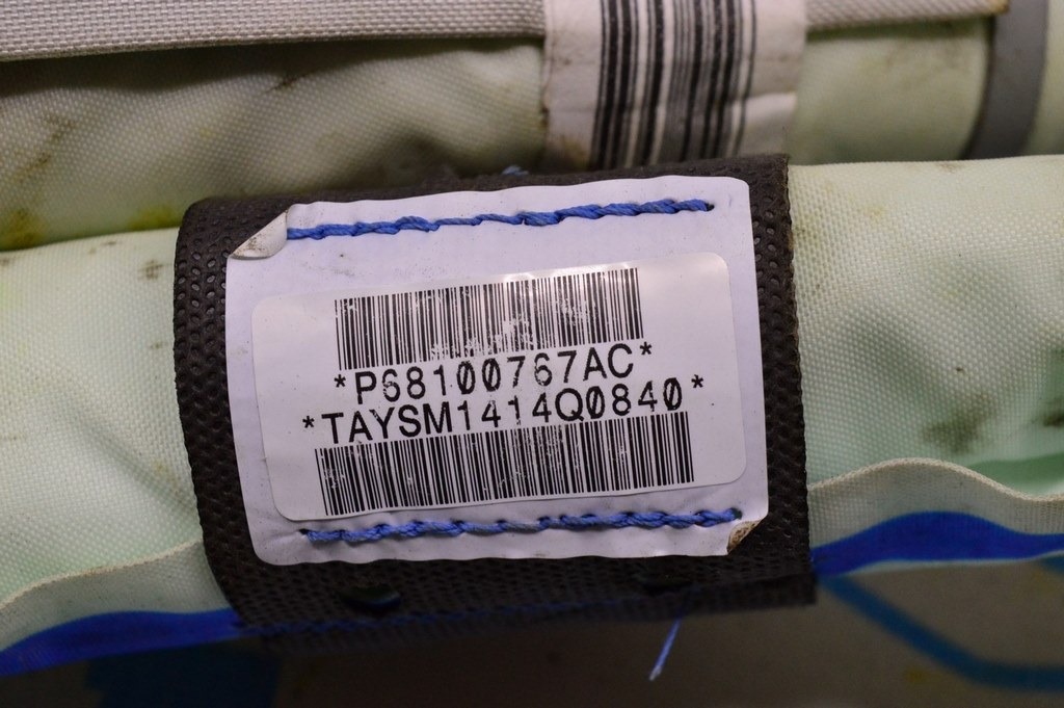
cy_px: 354
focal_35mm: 82
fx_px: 2436
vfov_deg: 16.5
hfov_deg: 24.6
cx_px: 532
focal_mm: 55
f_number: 8
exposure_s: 1/125
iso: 1600
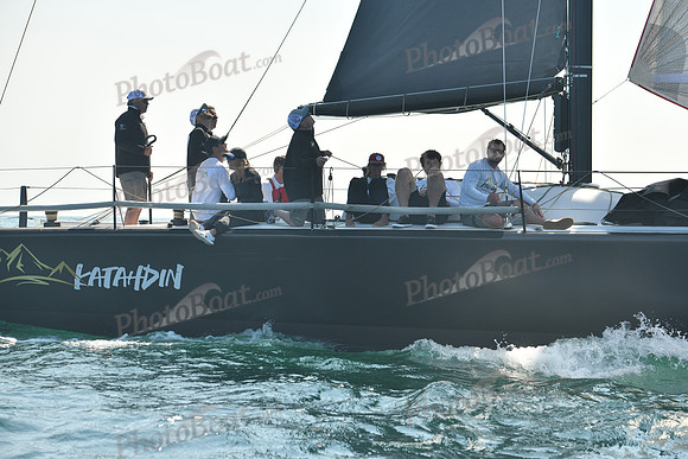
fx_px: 1720
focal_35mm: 90
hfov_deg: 22.6
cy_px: 230
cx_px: 344
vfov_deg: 15.2
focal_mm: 90
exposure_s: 1/640
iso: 320
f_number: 4.5
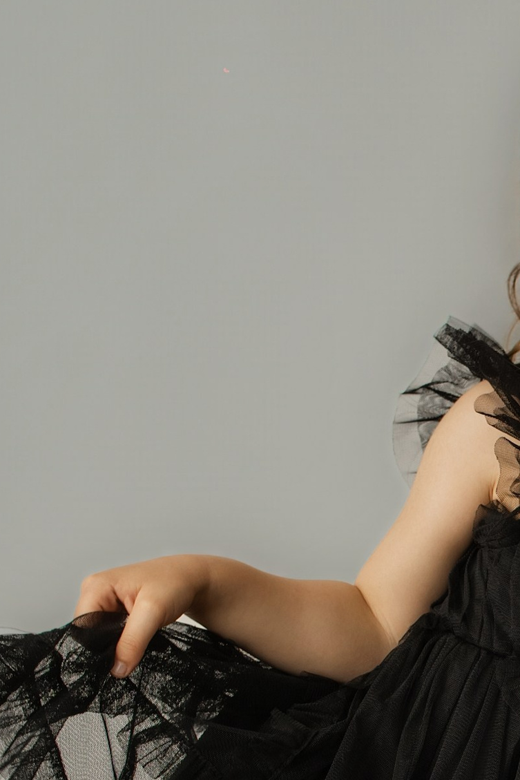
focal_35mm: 119
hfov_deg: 11.0
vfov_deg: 16.9
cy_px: 730
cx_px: 833
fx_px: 2577
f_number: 4.5
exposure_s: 1/160
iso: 125
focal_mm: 35
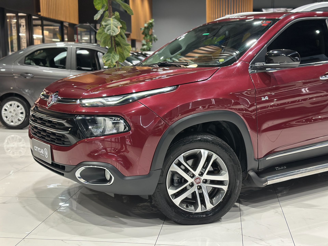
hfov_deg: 39.7
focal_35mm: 48
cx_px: 164
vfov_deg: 30.3
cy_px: 123
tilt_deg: -8.8
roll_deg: +0.3
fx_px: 455
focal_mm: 6.86
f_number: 1.78
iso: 200
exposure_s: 1/49
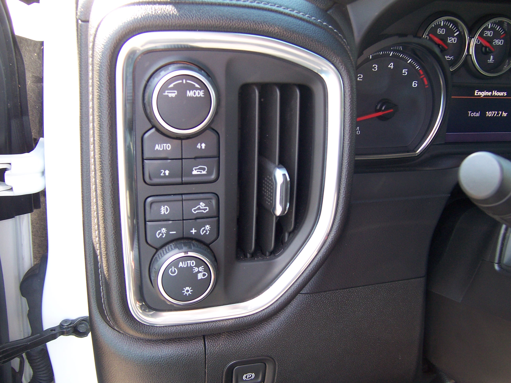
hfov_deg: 55.4
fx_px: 487
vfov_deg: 42.9
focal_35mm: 33
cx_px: 256
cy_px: 192
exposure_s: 1/30
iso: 140
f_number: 3.4
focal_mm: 5.5
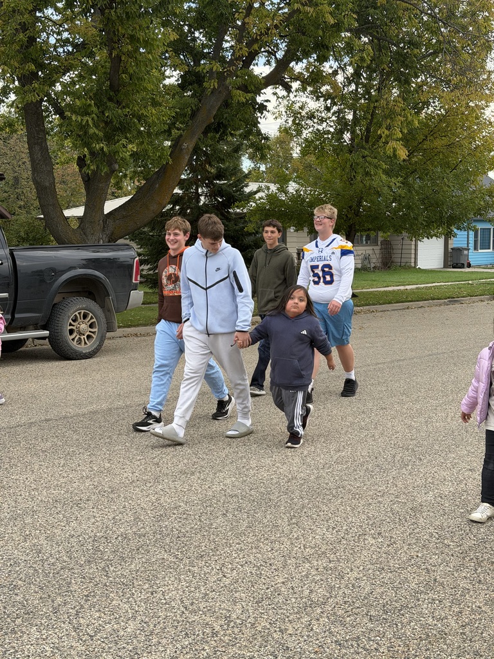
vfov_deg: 39.7
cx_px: 247
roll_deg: +0.9
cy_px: 330
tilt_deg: -6.2
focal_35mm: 48
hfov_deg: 30.3
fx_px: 913
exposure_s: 1/587
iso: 100
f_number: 1.78
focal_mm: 6.76
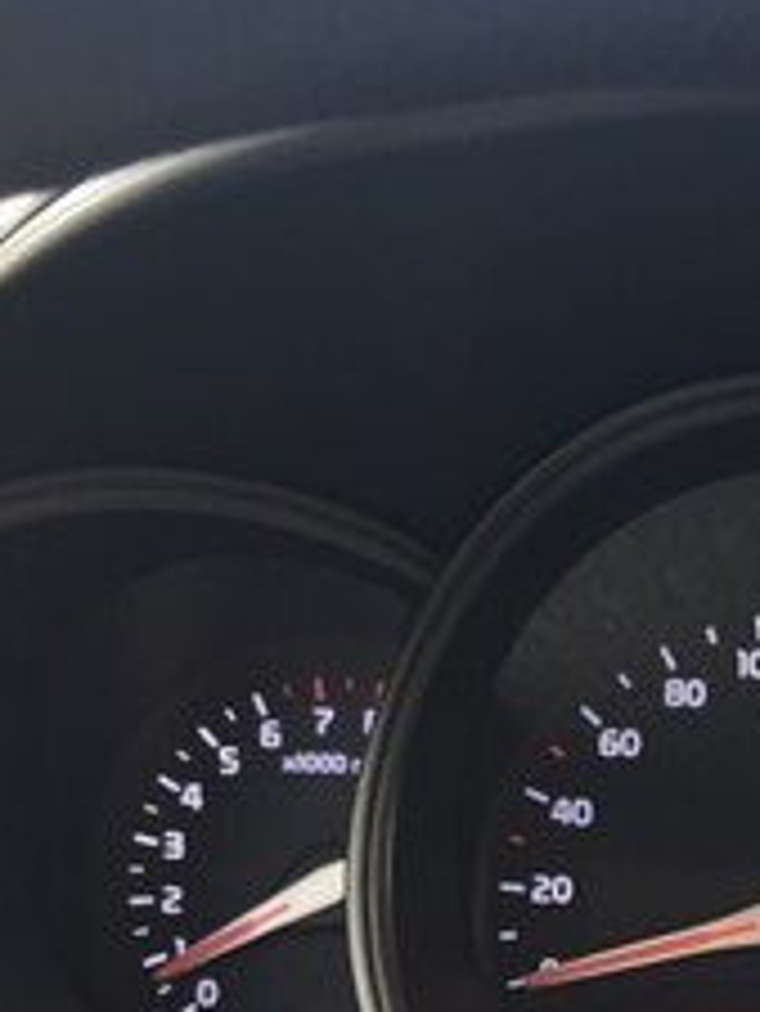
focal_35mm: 64
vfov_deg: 27.8
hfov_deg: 22.1
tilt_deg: -23.4
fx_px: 1872
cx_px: 760
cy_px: 1093
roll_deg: +0.3
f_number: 2.2
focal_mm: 4.15
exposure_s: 1/33
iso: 32
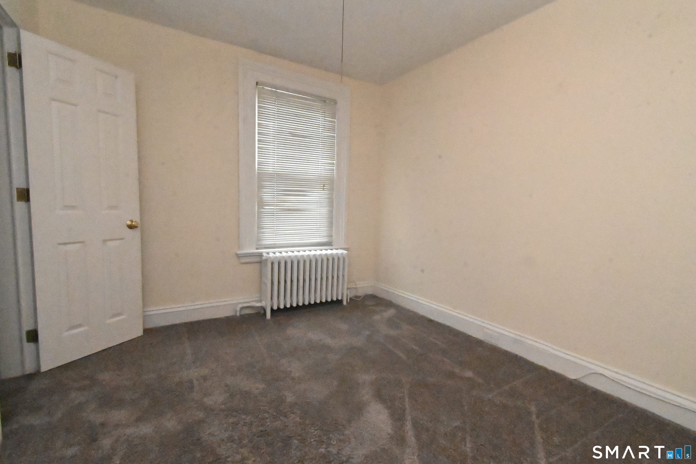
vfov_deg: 77.3
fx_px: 290
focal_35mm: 15
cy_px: 232
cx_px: 348
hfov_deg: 100.4
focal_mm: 10
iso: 45600
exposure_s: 1/160
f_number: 20
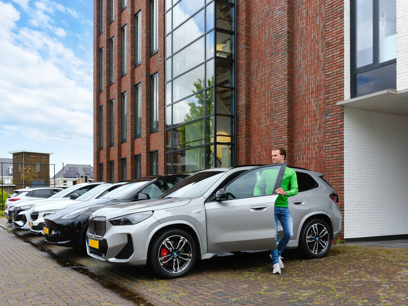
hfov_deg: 51.4
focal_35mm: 36
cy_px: 153
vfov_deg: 39.7
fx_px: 424
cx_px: 204
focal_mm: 45
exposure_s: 1/160
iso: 400
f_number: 8
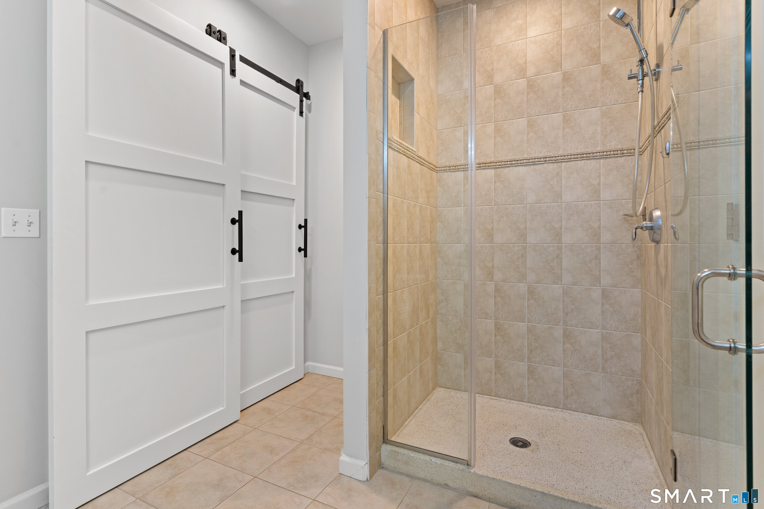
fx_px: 361
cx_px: 382
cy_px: 254
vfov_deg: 70.4
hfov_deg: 93.3
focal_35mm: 17
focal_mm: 17
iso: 320
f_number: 8
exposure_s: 1/2
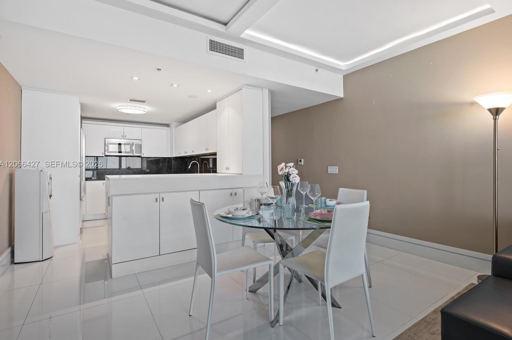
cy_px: 165
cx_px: 268
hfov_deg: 90.0
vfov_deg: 67.2
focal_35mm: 18
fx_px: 256
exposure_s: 1/2.5
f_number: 8
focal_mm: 17
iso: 200
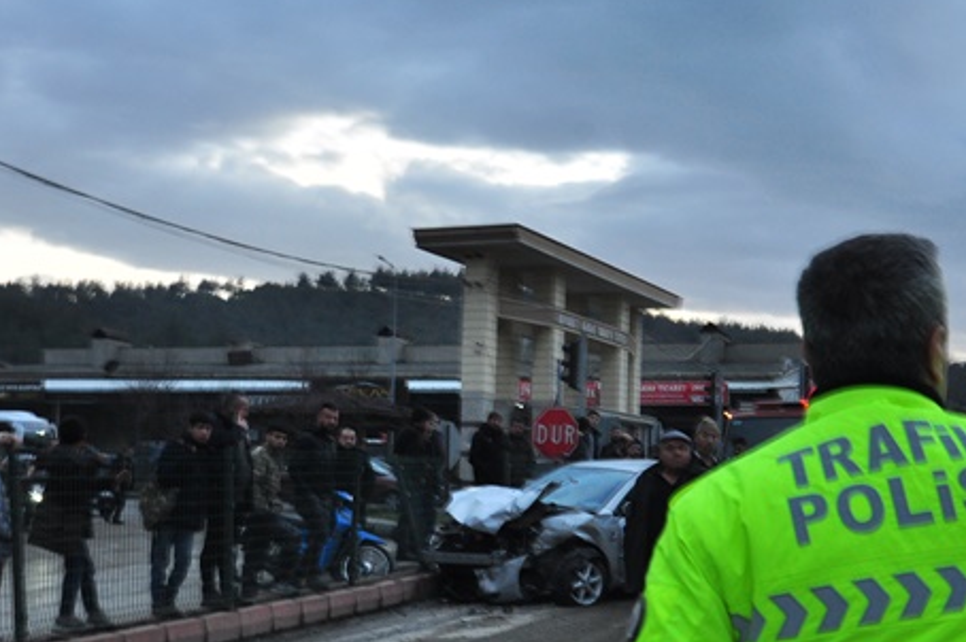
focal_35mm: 58
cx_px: 553
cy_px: 430
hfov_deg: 34.6
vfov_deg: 23.3
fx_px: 1549
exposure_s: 1/60
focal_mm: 25
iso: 500
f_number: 8
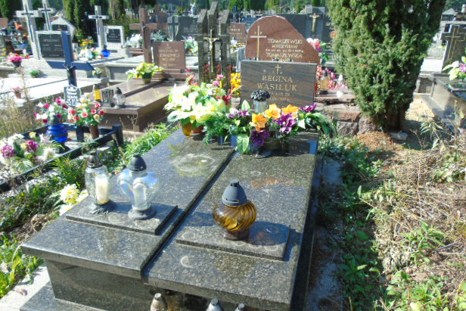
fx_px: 350
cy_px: 172
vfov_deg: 47.9
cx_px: 238
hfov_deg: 67.4
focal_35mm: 27
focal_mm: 4.4
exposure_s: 1/250
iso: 80
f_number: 3.4
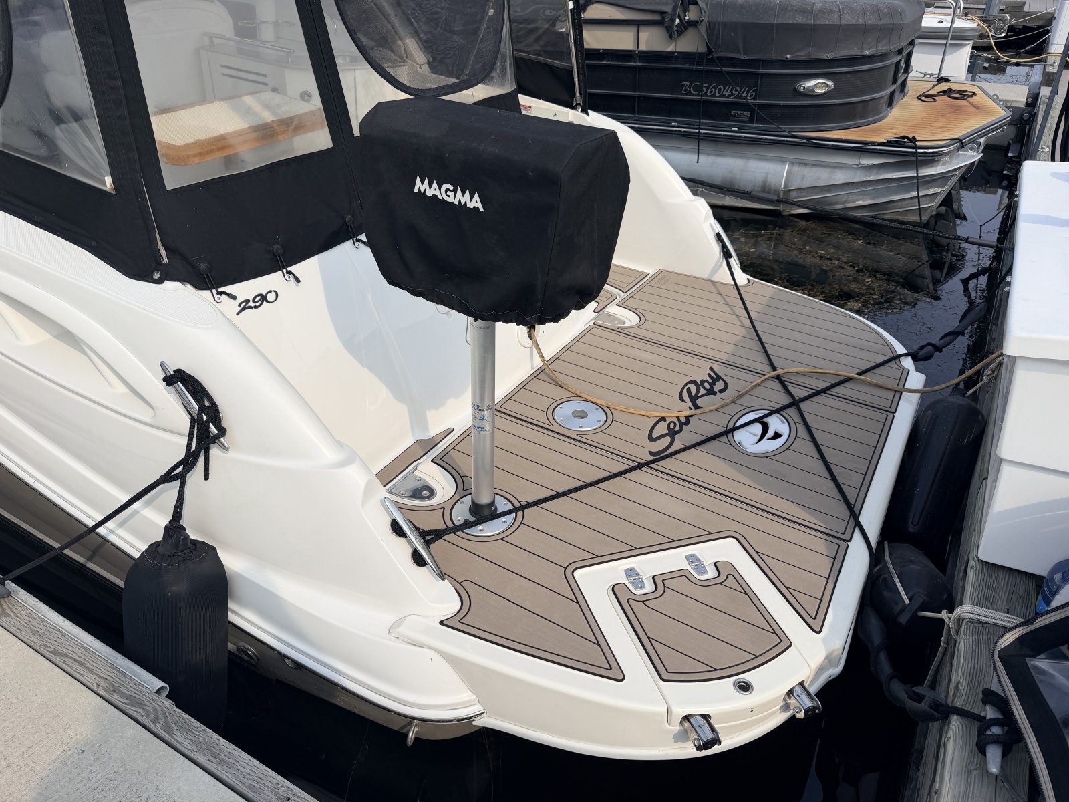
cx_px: 534
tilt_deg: -32.8
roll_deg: +0.1
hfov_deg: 71.6
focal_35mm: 24
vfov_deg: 56.8
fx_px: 741
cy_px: 401
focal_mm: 6.76
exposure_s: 1/5714
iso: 80
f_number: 1.78
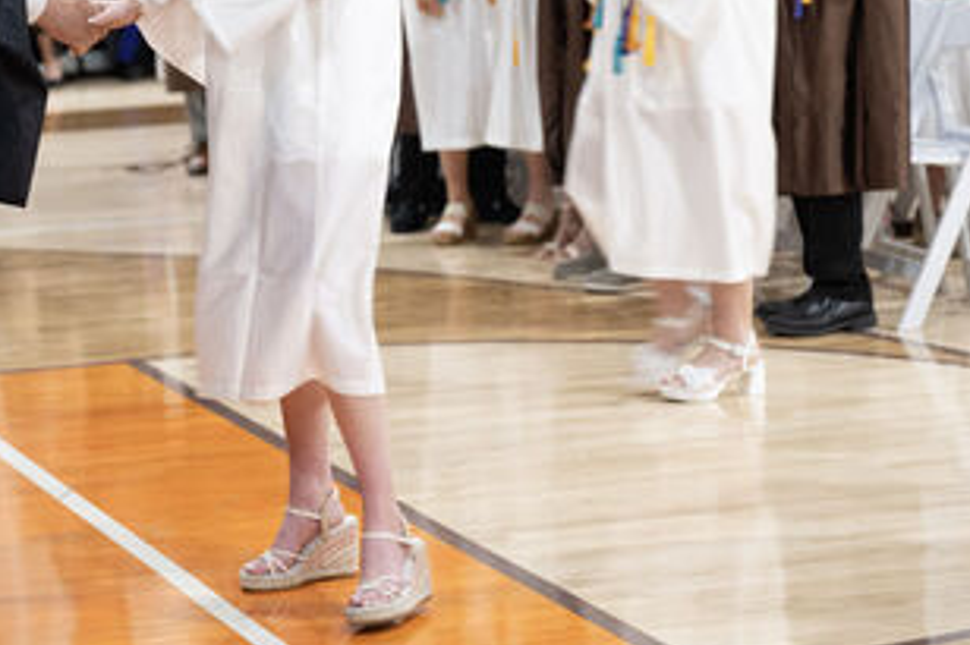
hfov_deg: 14.6
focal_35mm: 140
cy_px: 31
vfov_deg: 9.7
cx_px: 326
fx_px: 3770
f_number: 2.8
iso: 1600
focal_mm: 70
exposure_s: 1/80
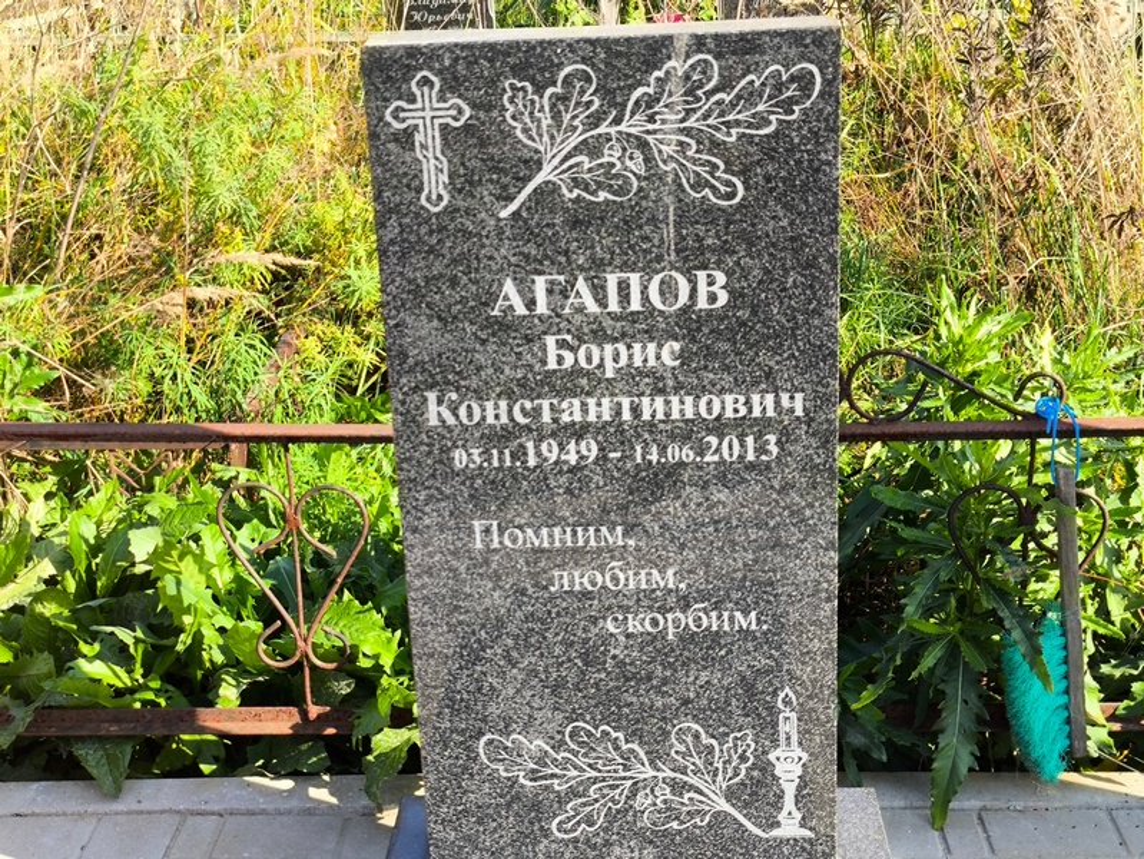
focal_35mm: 50
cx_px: 572
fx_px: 1653
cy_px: 430
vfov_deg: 29.1
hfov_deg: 38.2
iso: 50
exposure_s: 1/353
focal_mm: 4.71
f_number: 1.7
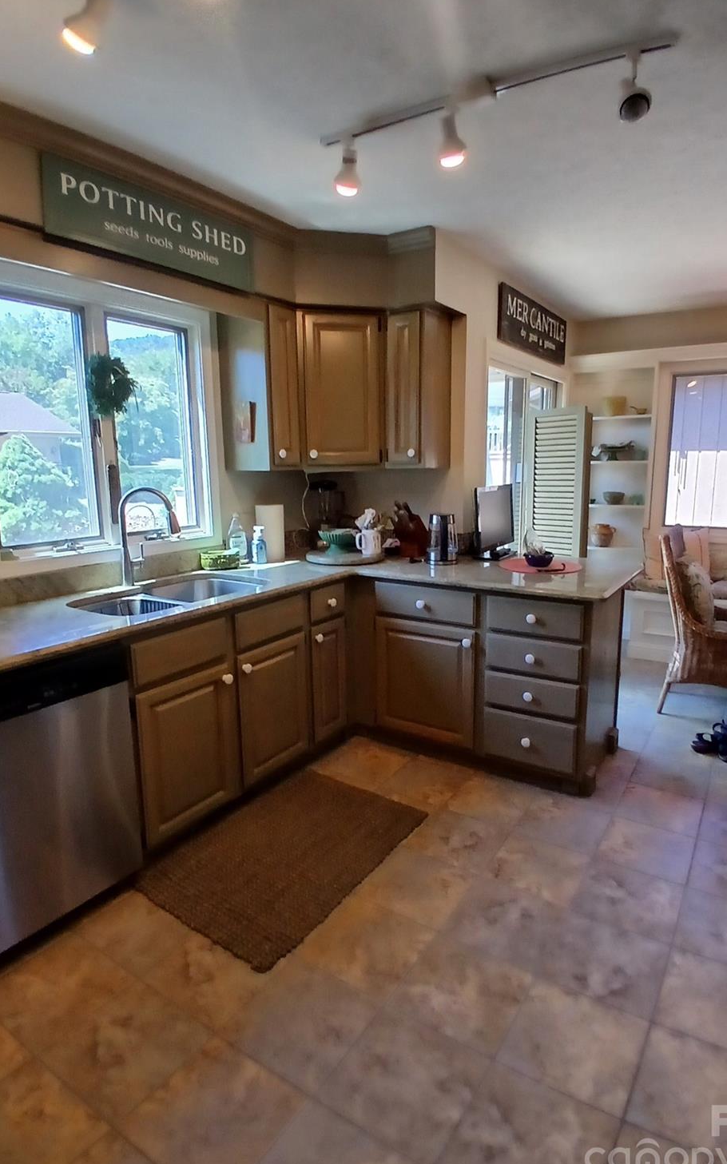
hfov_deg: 62.1
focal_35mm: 19
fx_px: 603
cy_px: 580
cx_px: 395
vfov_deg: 88.0
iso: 100
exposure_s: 1/40
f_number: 2.2
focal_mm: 1.4
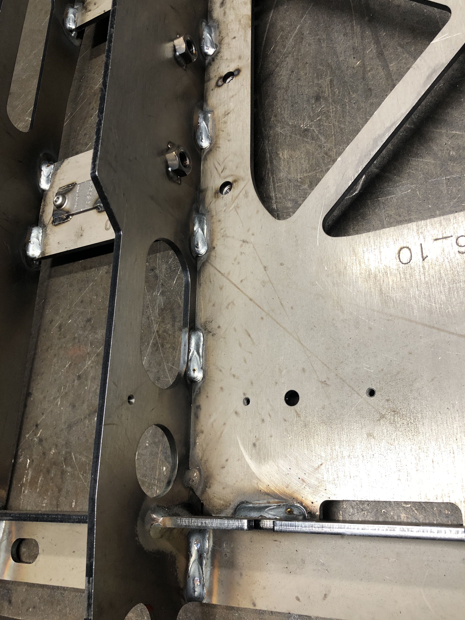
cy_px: 303
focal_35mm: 29
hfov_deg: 48.2
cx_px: 232
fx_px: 519
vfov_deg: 61.7
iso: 40
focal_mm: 4
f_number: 1.8
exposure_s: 1/25
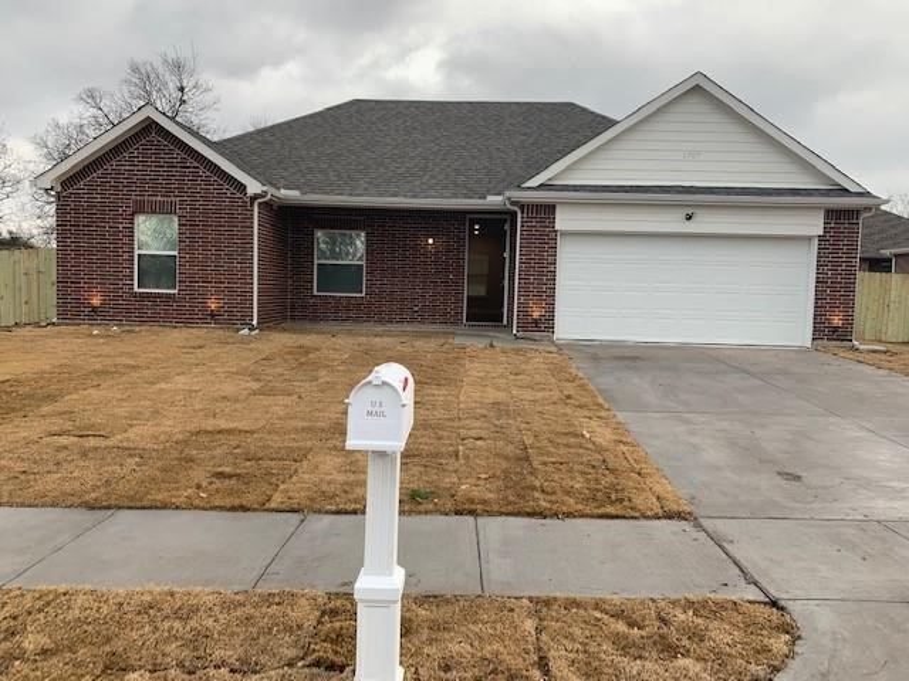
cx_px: 454
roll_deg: -0.3
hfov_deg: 67.3
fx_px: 683
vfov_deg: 53.1
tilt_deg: -2.1
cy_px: 340
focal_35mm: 26
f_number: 1.8
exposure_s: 1/311
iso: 25
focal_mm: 4.25
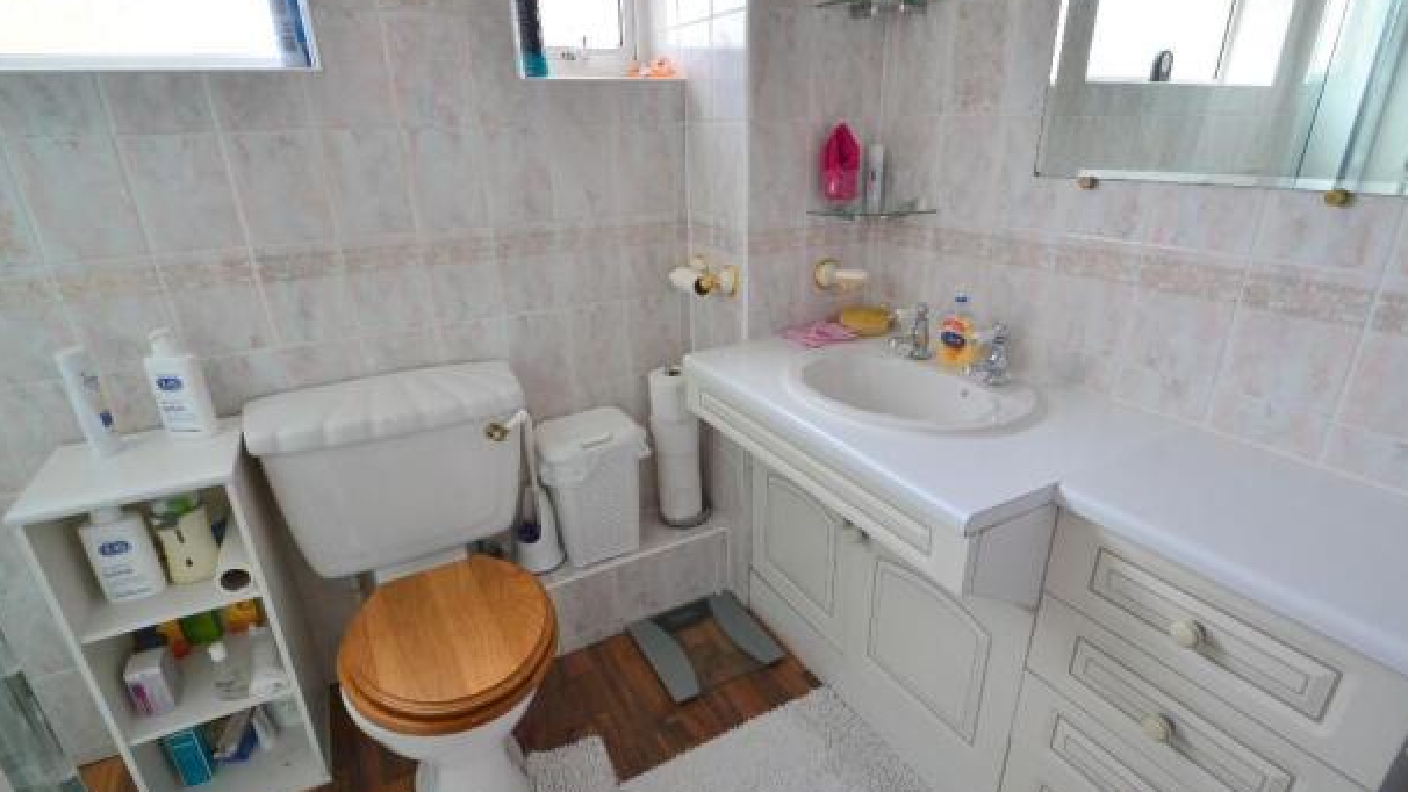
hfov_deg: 95.9
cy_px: 401
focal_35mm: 17
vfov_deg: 63.9
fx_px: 635
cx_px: 712
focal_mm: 10
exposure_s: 1/60
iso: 500
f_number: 8
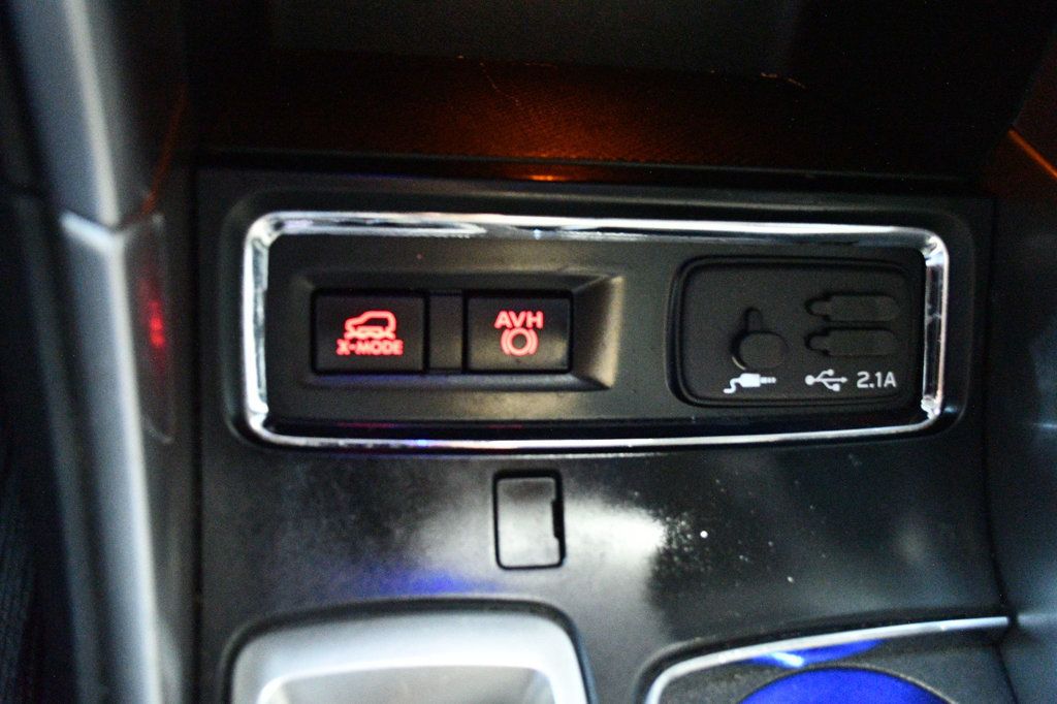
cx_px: 528
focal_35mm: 36
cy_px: 352
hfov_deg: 53.1
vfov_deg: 36.8
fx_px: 1057
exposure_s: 1/15
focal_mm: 24
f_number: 4
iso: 12800
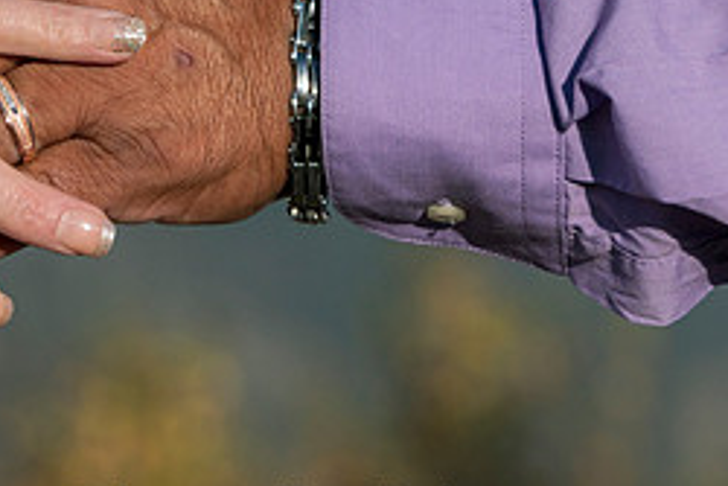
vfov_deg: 3.0
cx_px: -96
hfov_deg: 4.4
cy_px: -13
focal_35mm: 464
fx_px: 9388
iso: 125
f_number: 9
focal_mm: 200
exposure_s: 1/640
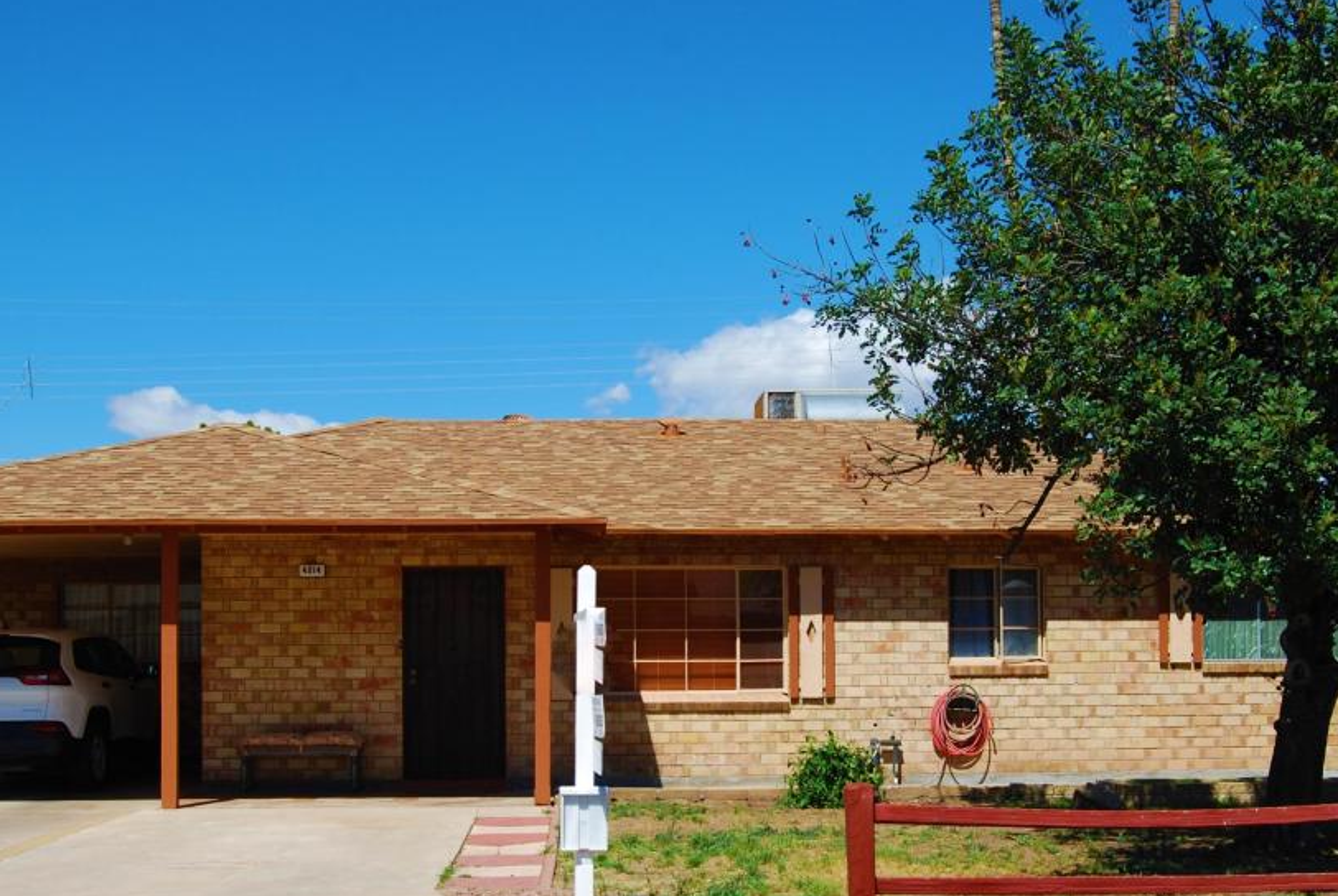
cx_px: 678
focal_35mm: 49
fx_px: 1813
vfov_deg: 27.6
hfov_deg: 40.5
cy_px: 598
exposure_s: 1/250
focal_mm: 23
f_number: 8
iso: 100
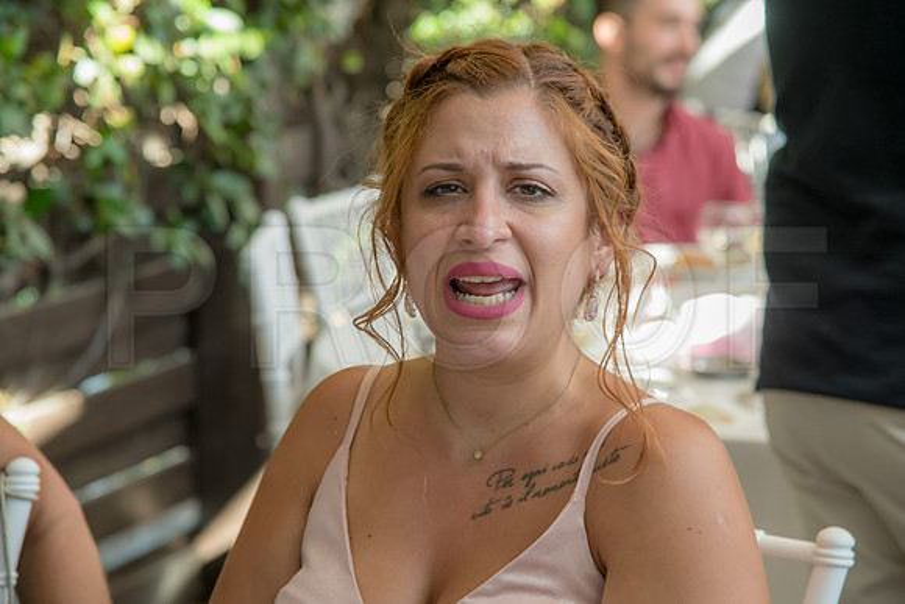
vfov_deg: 11.4
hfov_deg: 17.1
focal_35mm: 120
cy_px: 302
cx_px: 452
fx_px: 3017
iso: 1000
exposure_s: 1/125
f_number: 5.6
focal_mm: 120
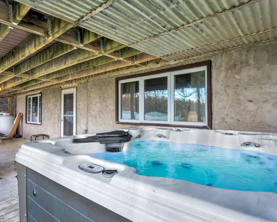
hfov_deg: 79.9
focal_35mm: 20
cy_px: 103
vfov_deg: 67.7
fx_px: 165
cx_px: 129
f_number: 8
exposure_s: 1/40
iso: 400
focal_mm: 16.1
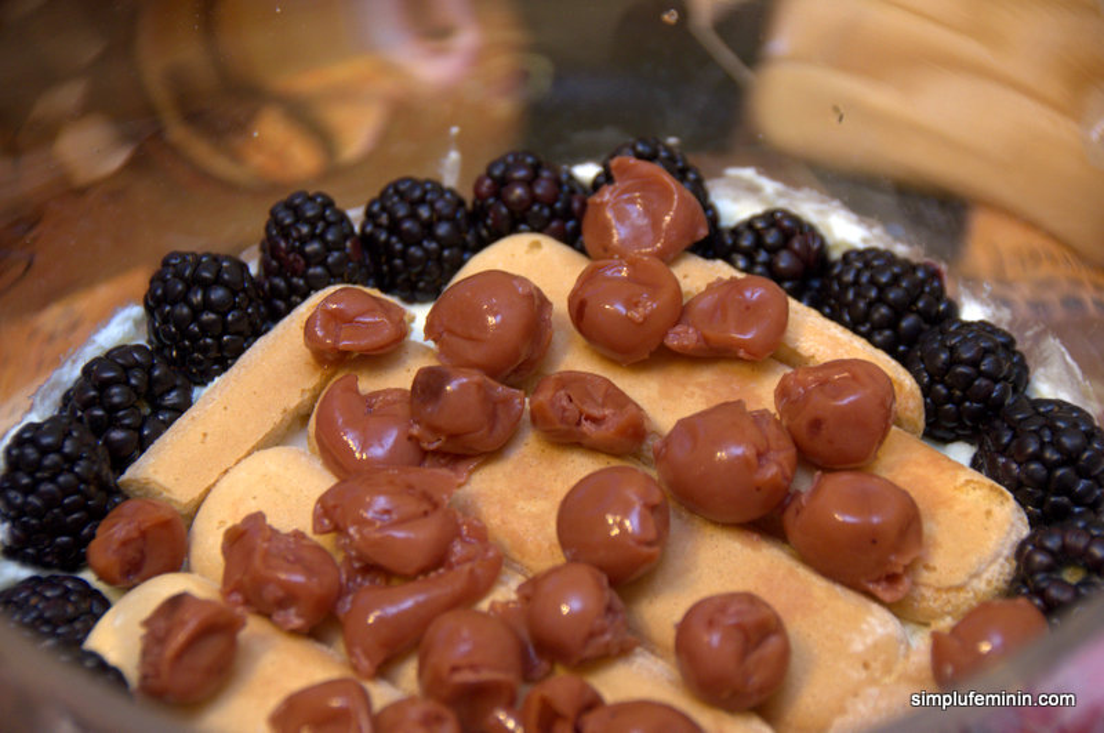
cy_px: 366
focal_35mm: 158
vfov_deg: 8.7
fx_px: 4823
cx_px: 552
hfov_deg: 13.1
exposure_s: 1/60
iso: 800
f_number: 5.3
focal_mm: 105
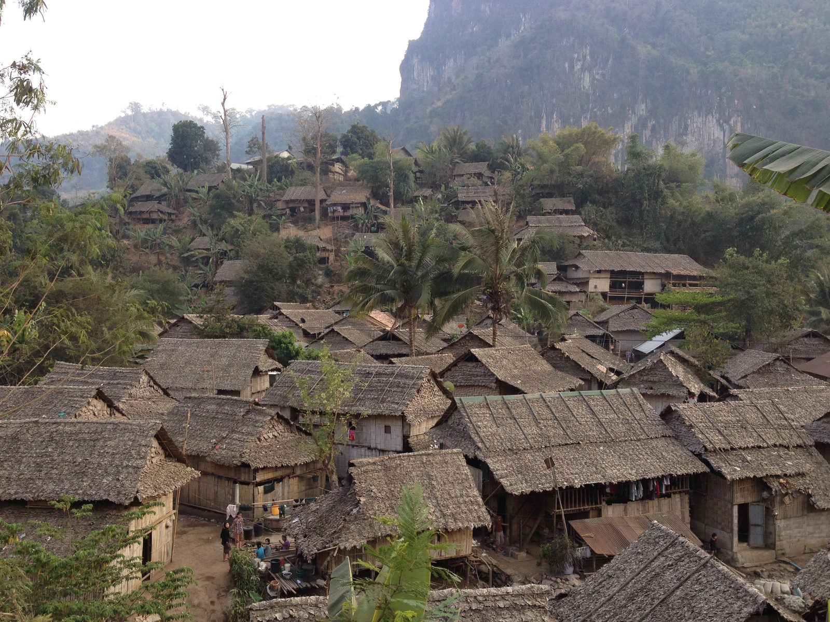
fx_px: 839
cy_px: 311
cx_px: 415
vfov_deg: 40.7
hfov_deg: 52.6
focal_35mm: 35
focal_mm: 4.28
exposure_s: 1/184
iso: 50
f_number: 2.4
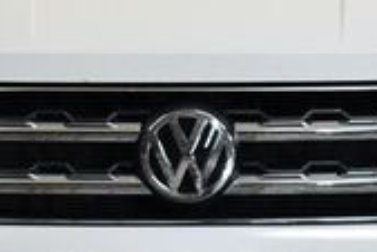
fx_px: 1750
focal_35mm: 167
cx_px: 210
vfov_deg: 8.2
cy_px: 156
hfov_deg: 12.3
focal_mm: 22
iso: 800
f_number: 3.8
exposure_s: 1/250
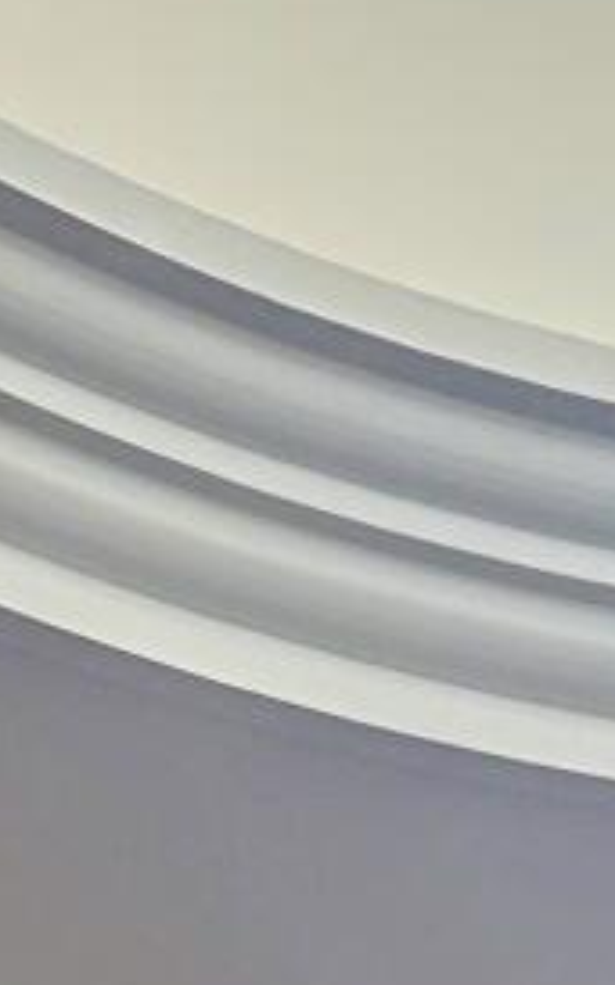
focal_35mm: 186
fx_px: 4993
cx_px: 1395
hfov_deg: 6.7
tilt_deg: +4.1
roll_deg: -1.5
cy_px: 2908
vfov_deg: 9.2
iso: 80
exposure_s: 1/121
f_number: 1.78
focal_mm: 6.86
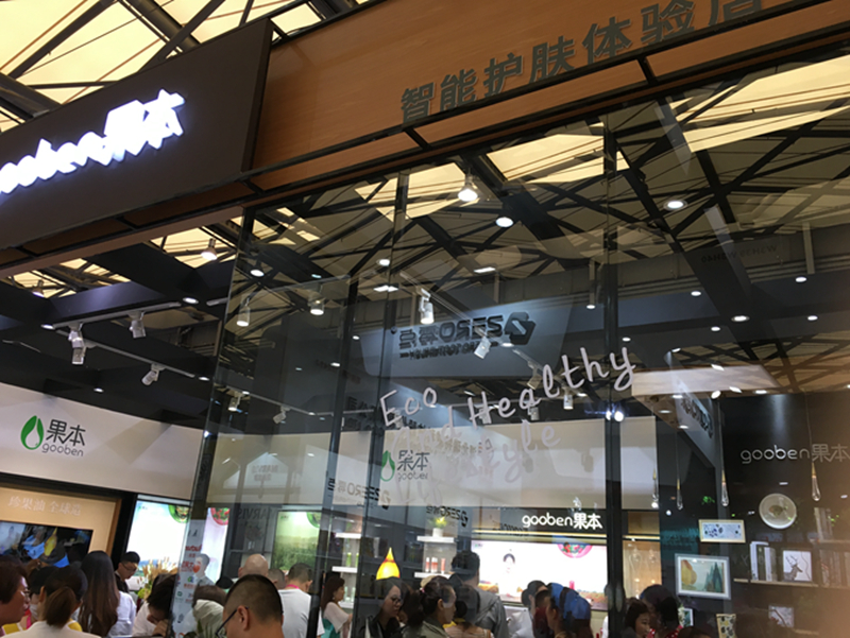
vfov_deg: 48.3
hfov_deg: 61.6
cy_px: 319
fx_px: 713
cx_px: 425
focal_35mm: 29
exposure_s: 1/33
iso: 25
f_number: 2.2
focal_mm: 4.15
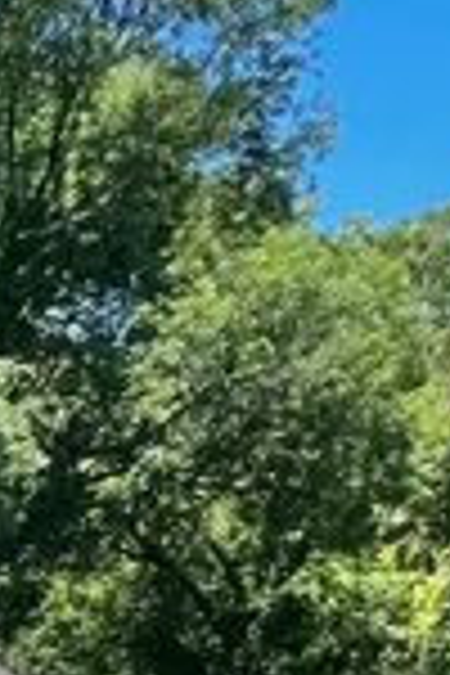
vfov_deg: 18.5
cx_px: -922
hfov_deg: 10.4
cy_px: 1120
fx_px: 1725
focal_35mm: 92
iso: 32
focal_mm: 1.57
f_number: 1.8
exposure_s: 1/797
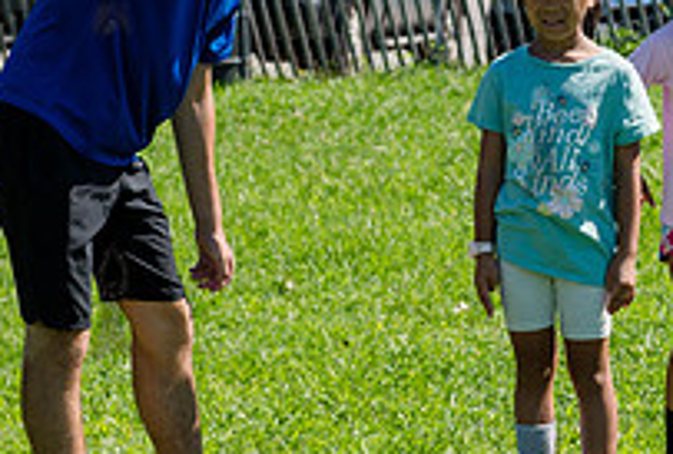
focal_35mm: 186
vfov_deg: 7.4
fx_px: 3490
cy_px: 65
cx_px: 477
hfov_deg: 11.0
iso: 200
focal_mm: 58
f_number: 3.5
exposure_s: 1/1250
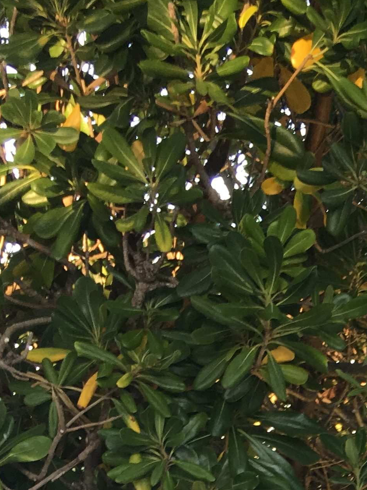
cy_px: 702
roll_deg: -0.6
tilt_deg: -10.8
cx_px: 574
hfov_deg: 14.6
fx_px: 1314
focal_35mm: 93
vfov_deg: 18.9
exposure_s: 1/50
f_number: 2.2
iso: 32
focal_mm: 4.15
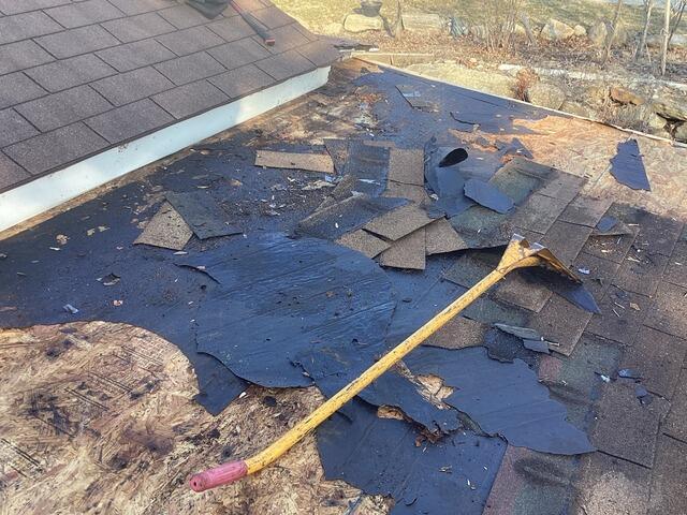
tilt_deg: -26.9
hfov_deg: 58.4
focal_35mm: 31
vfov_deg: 45.4
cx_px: 344
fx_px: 615
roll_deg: -3.4
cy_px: 258
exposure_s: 1/120
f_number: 2.4
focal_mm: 3.3
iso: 25
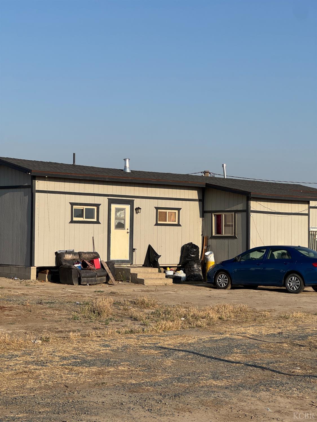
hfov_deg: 19.1
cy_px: 211
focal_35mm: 77
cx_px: 158
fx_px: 940
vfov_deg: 25.3
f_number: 2.8
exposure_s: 1/960
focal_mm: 9
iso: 25
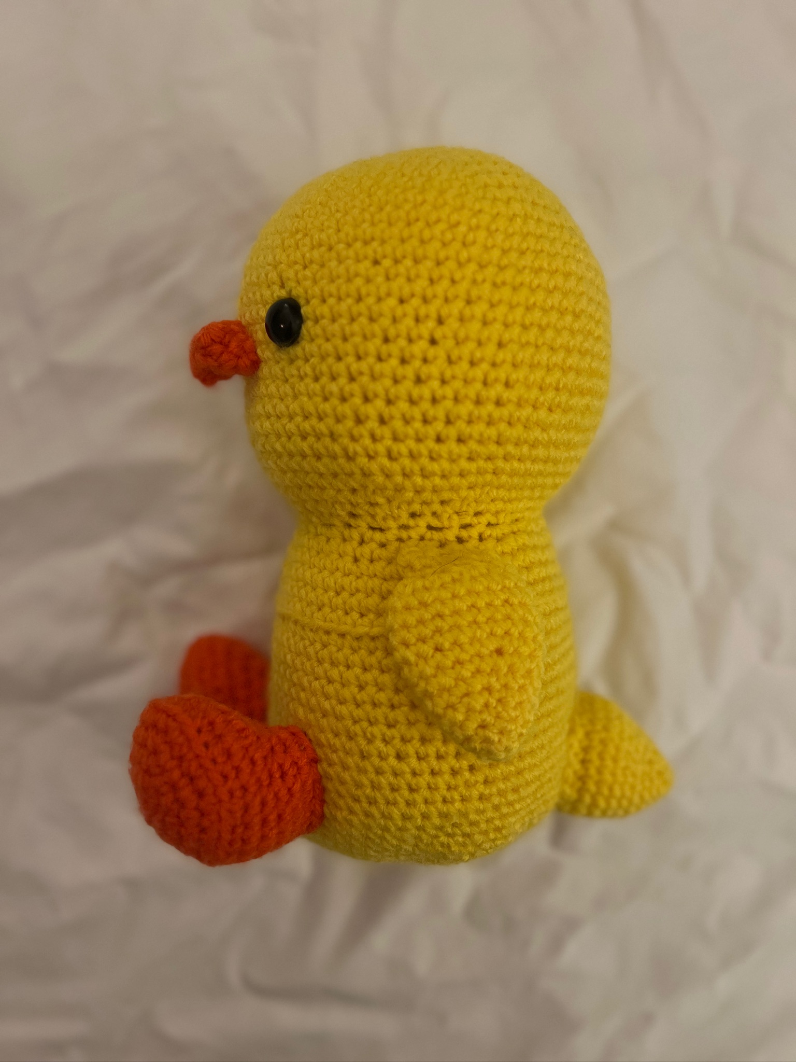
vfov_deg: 67.3
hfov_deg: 53.1
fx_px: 797
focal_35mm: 26
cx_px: 398
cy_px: 531
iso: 400
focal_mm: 5.7
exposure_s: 1/60
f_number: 1.5
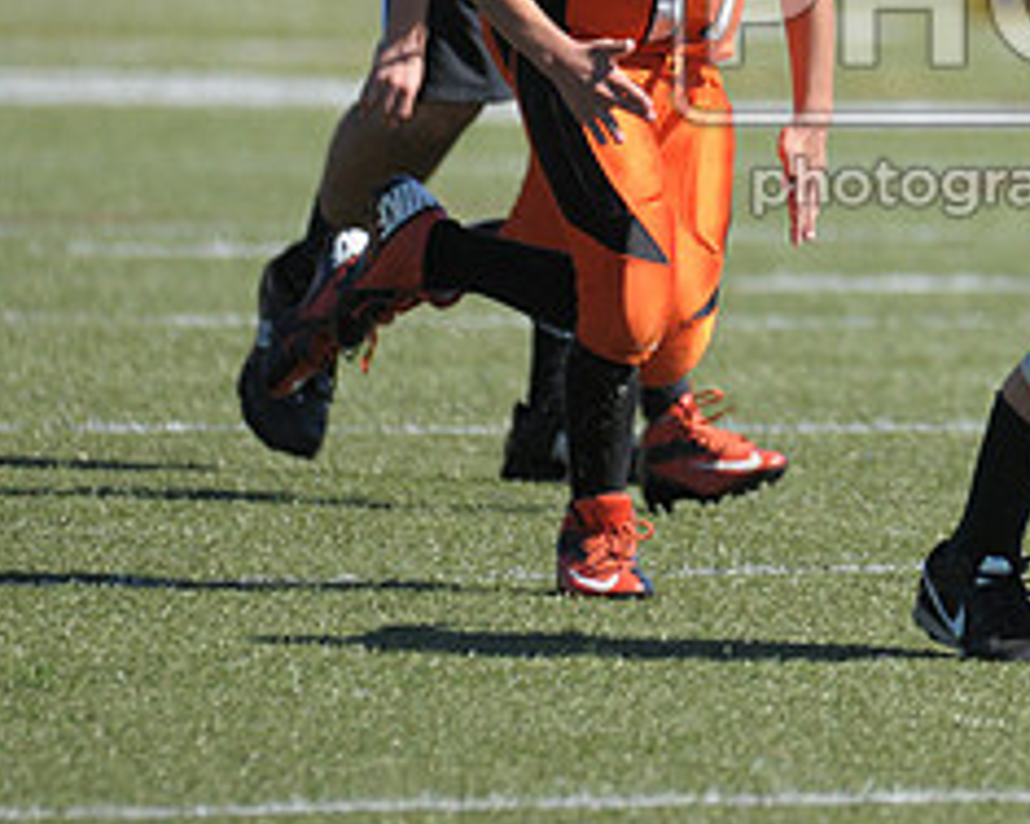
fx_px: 31673
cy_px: 24
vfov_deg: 1.5
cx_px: 1197
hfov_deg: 1.9
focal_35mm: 1039
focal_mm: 300
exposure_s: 1/3200
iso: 640
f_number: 4
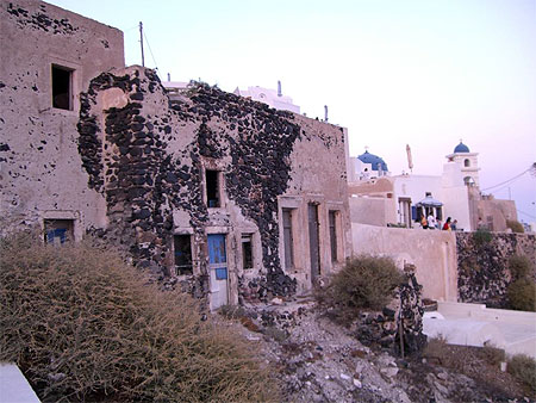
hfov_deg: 49.0
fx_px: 589
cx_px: 268
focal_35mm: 38
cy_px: 202
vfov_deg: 37.8
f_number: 2.7
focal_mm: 6.2
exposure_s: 1/100
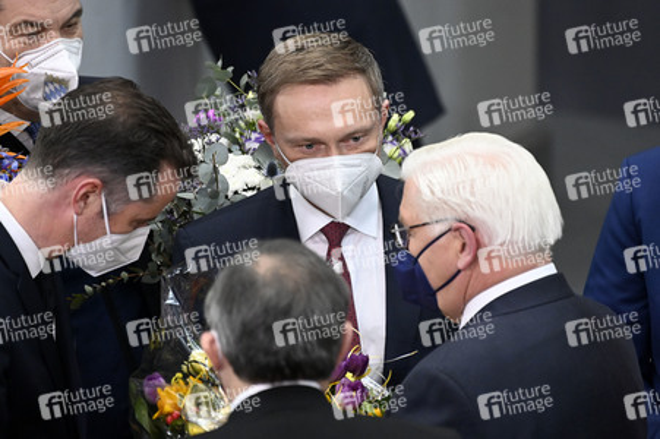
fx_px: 9160
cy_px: 220
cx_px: 330
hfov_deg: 4.1
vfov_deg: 2.7
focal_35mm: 500
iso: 8000
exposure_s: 1/400
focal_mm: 500
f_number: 5.6
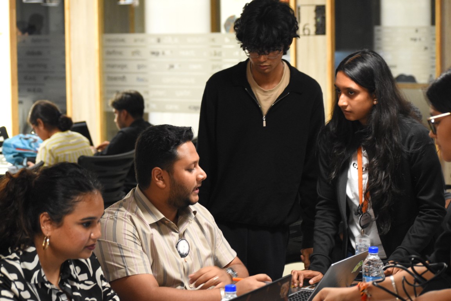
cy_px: 150
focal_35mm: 93
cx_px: 226
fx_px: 1165
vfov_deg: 14.7
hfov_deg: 21.9
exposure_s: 1/125
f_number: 4
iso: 2500
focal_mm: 62
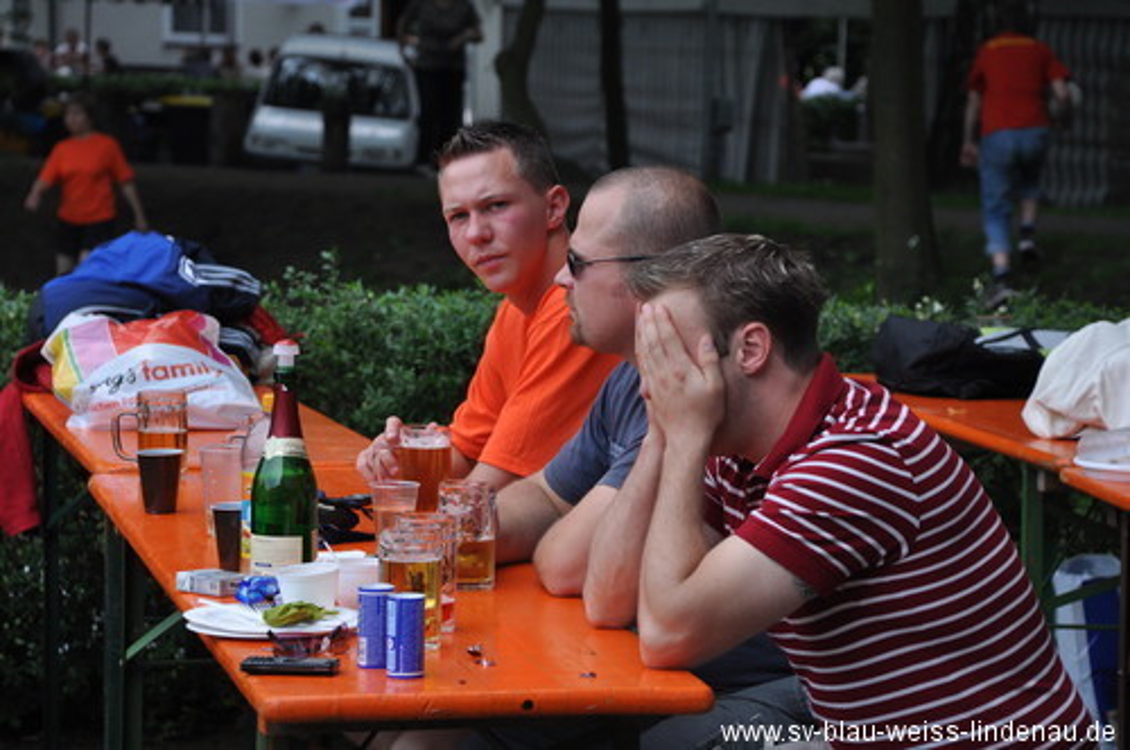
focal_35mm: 135
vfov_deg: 10.1
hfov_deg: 15.2
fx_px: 4232
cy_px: 375
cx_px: 565
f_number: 5.6
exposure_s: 1/1000
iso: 450
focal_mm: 90
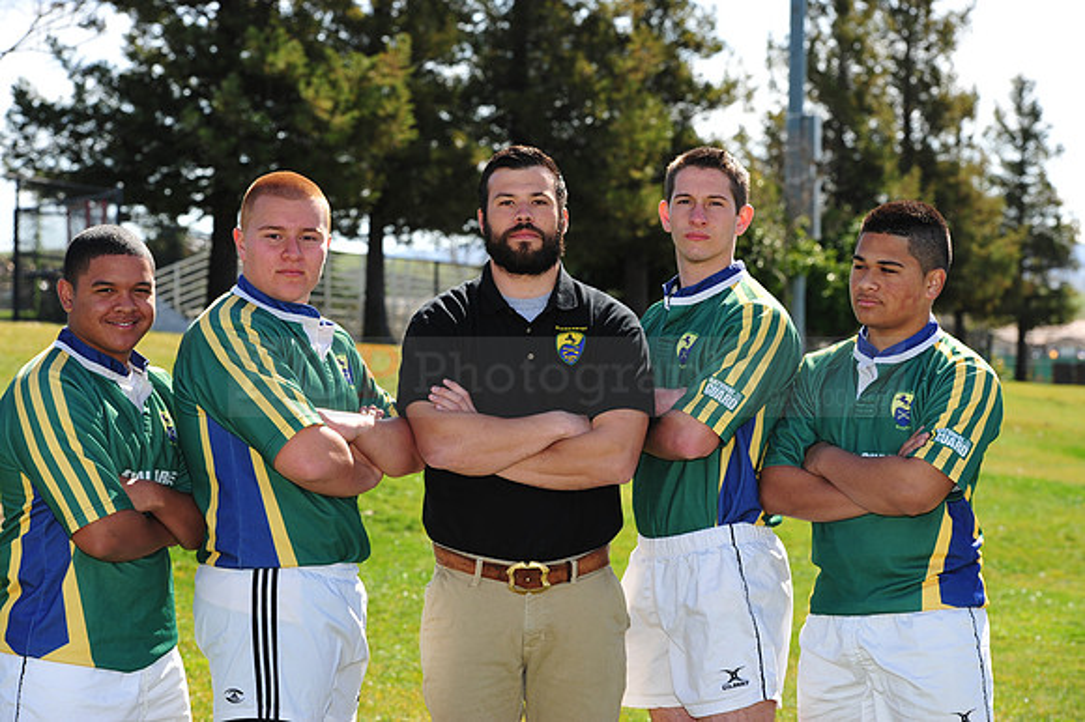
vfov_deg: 12.4
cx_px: 542
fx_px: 3313
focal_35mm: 110
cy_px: 361
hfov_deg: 18.6
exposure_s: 1/250
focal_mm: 110
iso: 200
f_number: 7.1
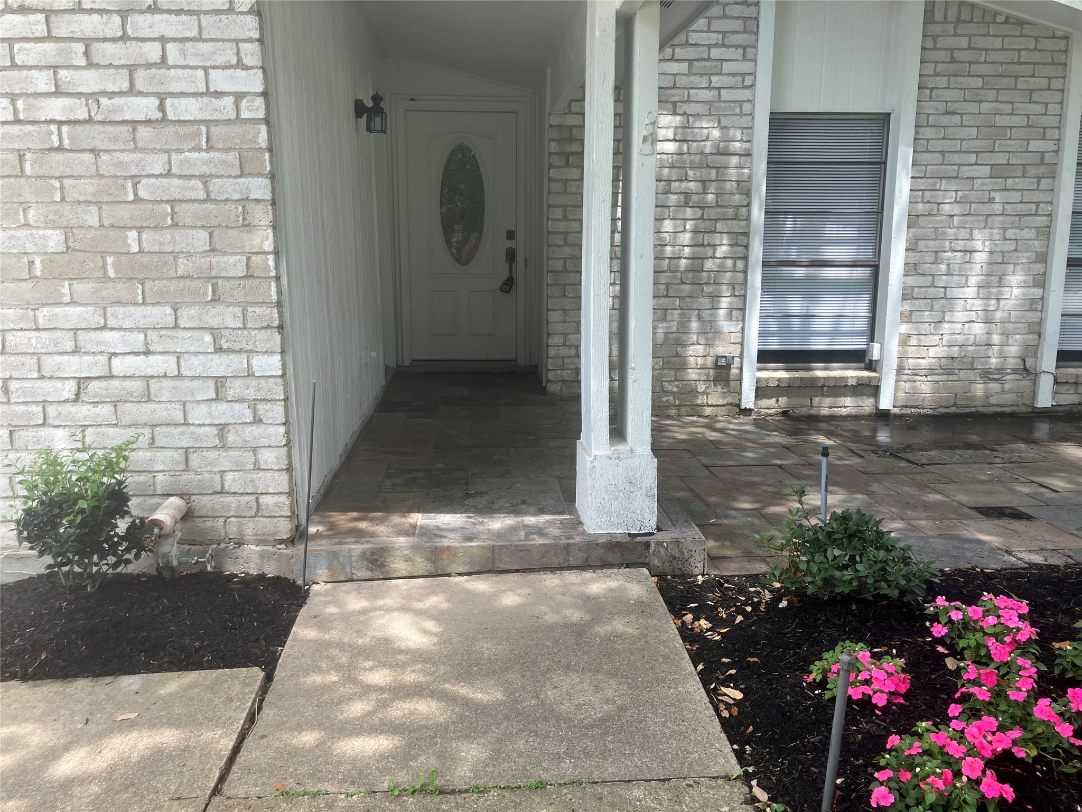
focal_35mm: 28
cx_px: 541
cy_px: 406
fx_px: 875
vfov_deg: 49.7
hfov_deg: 63.4
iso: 32
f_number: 1.8
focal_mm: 3.99
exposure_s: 1/354
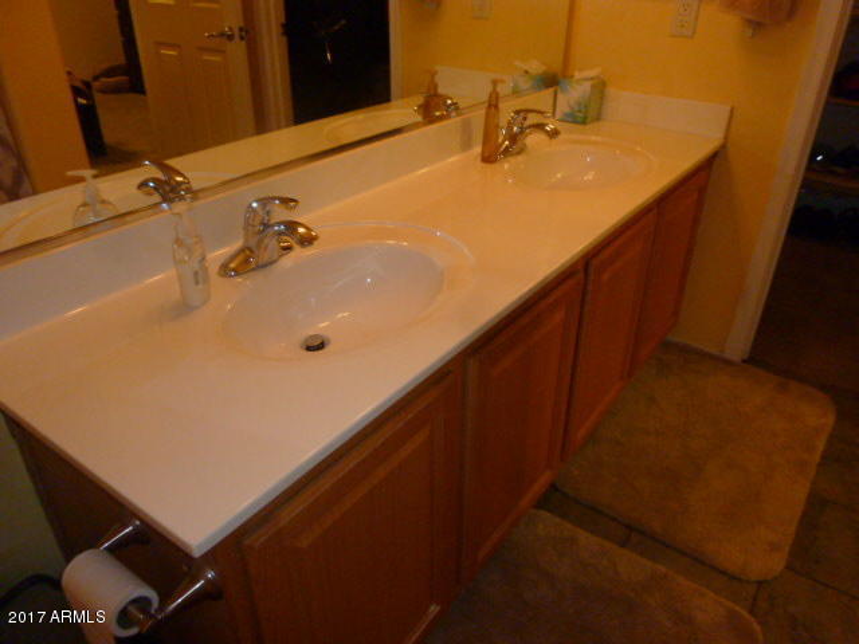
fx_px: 620
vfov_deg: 54.9
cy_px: 322
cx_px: 430
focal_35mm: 25
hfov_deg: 69.4
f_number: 3.3
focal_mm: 4.5
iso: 400
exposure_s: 1/30
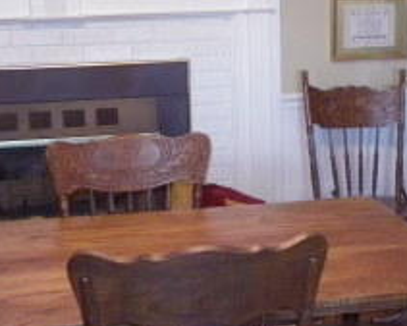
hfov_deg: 24.6
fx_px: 928
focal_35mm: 77
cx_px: 262
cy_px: 123
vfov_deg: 19.9
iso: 400
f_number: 2.8
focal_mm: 4.6
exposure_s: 1/30
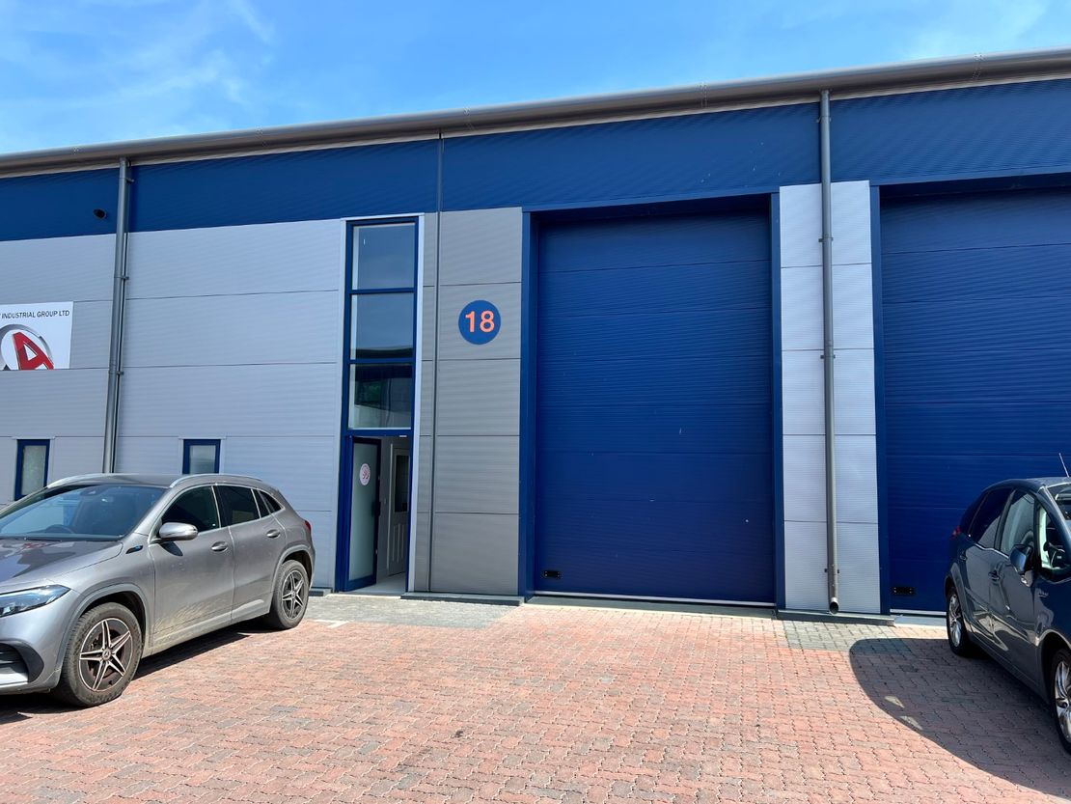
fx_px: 805
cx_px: 536
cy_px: 402
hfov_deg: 67.3
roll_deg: -0.8
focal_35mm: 26
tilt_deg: +5.5
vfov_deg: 53.1
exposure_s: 1/1838
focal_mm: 5.7
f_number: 1.5
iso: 50
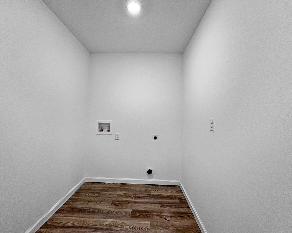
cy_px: 115
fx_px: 130
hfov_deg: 96.8
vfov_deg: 84.0
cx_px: 145
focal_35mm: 15
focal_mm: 2.22
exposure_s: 1/120
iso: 200
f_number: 2.2
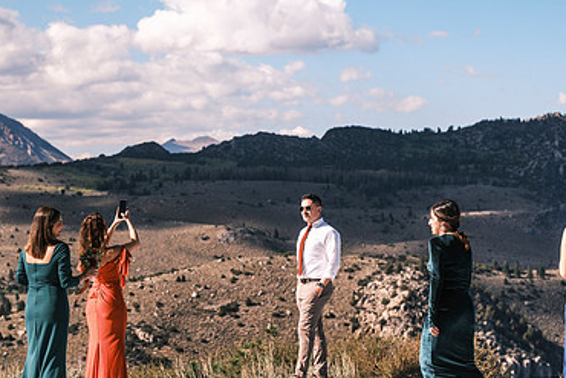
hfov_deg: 16.1
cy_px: 250
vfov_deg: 10.8
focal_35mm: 127
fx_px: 1997
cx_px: 288
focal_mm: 54.1
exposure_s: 1/1000
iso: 125
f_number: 3.2
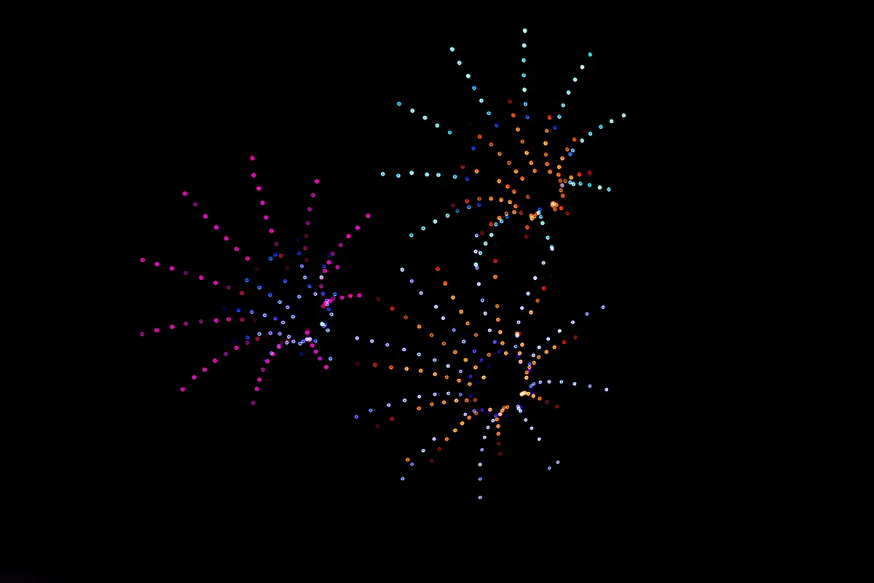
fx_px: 1639
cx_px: 437
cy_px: 292
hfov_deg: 29.9
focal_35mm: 68
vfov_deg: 20.2
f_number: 8
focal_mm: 45
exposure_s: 2.5
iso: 100
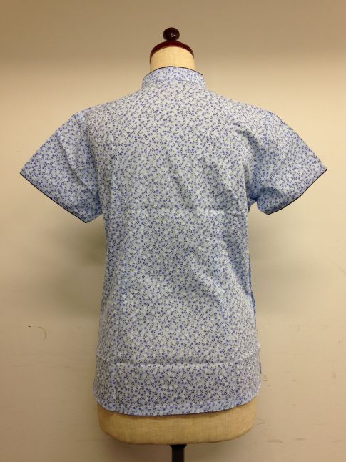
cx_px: 177
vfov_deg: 53.9
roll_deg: +1.2
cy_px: 234
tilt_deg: +2.2
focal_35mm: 34
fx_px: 453
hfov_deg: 41.8
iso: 50
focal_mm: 4.12
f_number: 2.4
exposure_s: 1/25
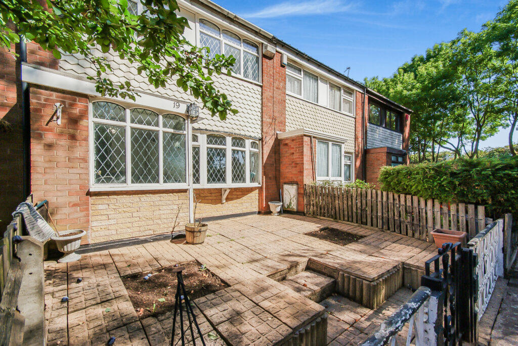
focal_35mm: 15
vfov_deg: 77.5
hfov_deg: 100.3
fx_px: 216
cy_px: 173
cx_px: 259
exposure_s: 1/160
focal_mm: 10
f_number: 10
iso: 100
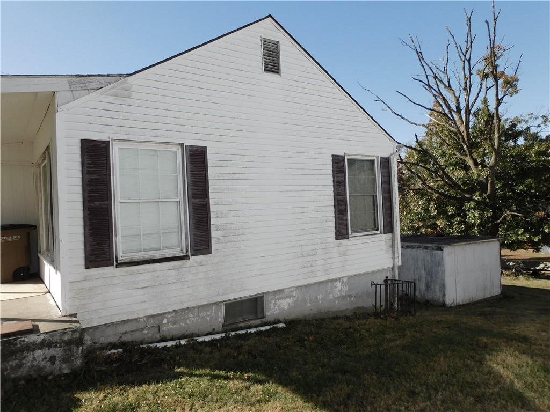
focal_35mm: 24
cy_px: 206
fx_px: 381
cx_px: 275
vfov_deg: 56.8
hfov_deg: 71.6
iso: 125
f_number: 3.3
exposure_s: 1/1000
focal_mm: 4.3
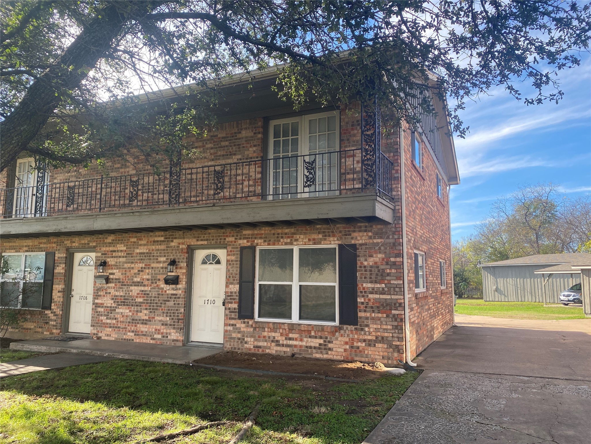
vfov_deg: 53.1
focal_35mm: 26
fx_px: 444
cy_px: 222
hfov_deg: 67.3
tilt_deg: +6.0
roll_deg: -1.0
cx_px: 296
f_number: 1.8
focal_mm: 4.25
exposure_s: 1/582
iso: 32
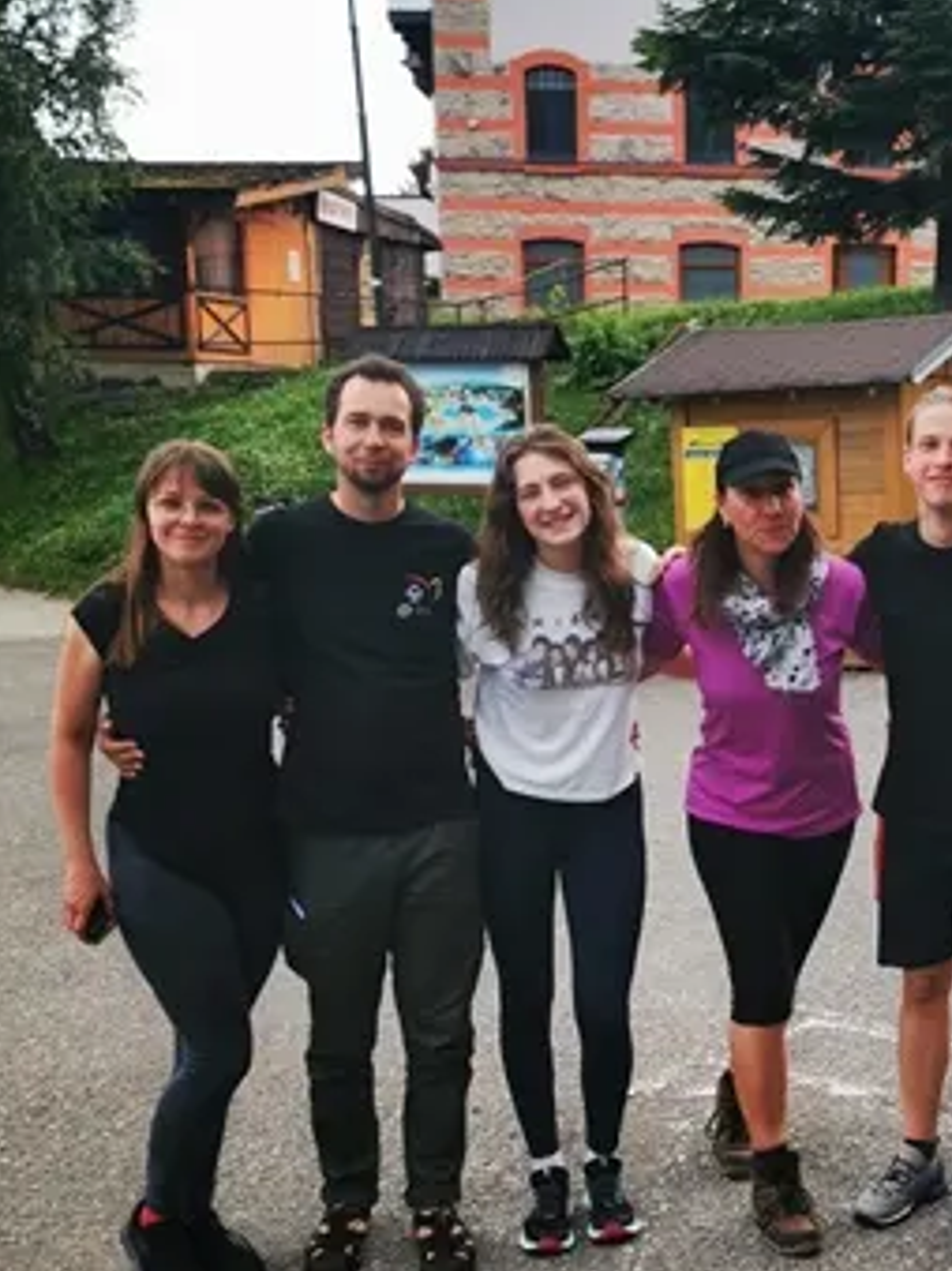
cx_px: 795
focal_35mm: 51
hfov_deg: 27.8
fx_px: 1871
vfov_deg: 37.1
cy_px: 840
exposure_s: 1/355
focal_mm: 5.56
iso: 50
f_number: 1.6
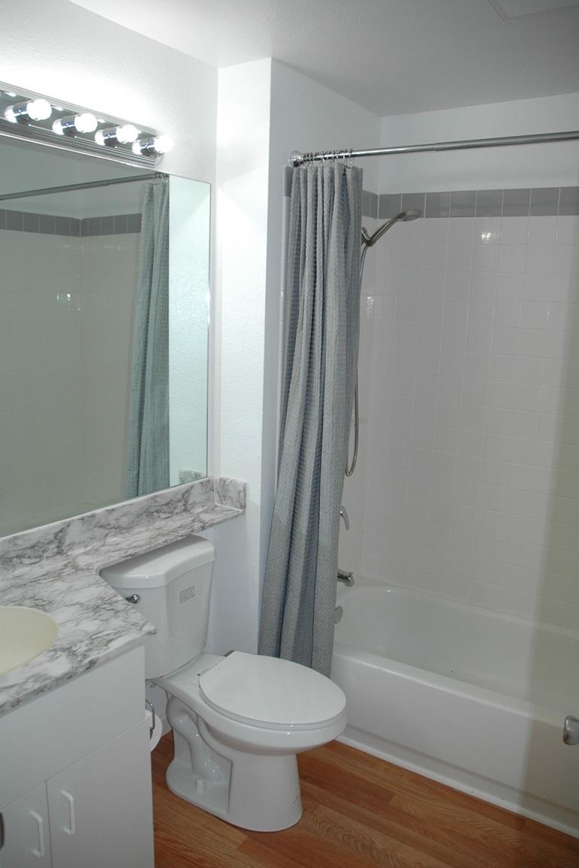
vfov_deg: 65.5
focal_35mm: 28
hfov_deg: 46.4
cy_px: 434
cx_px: 288
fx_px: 675
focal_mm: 18
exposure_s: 1/200
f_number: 3.5
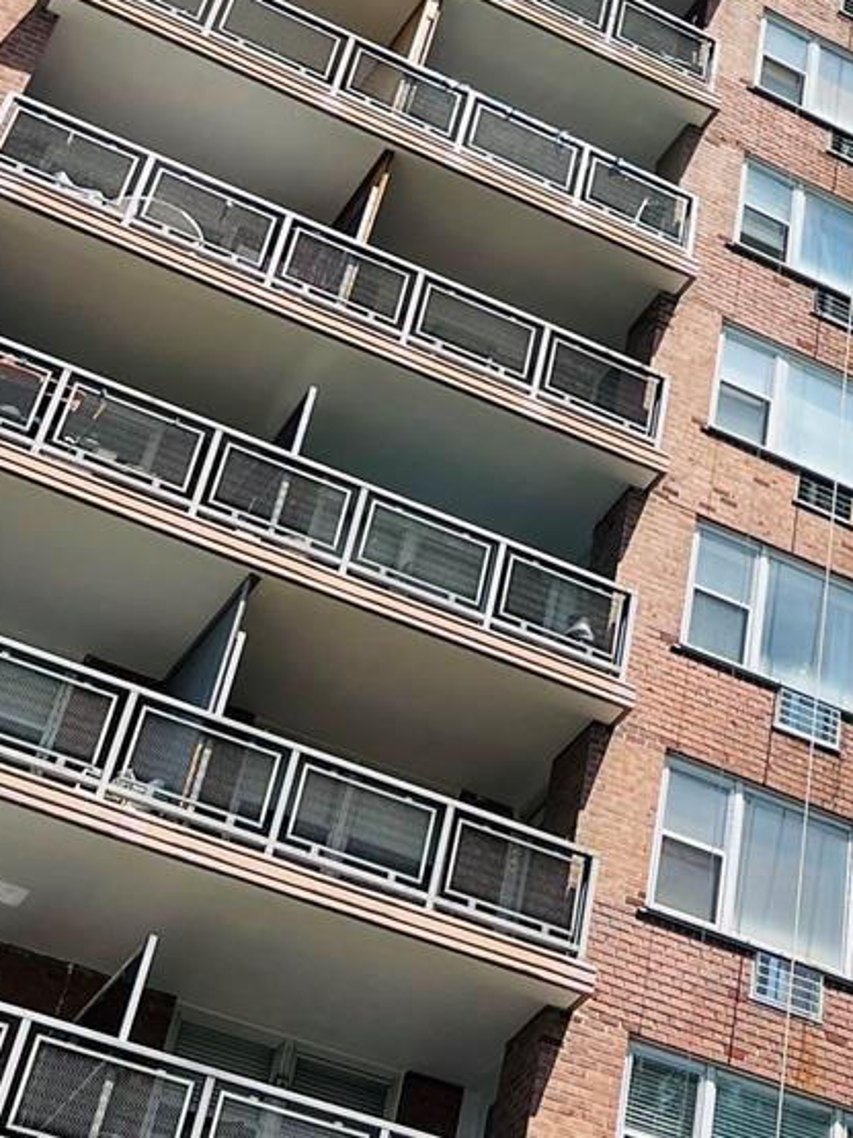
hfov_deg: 19.6
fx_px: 2367
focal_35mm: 72
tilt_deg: +49.7
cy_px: 55
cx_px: 937
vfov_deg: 25.9
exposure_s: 1/4444
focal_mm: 5.7
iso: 50
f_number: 1.5
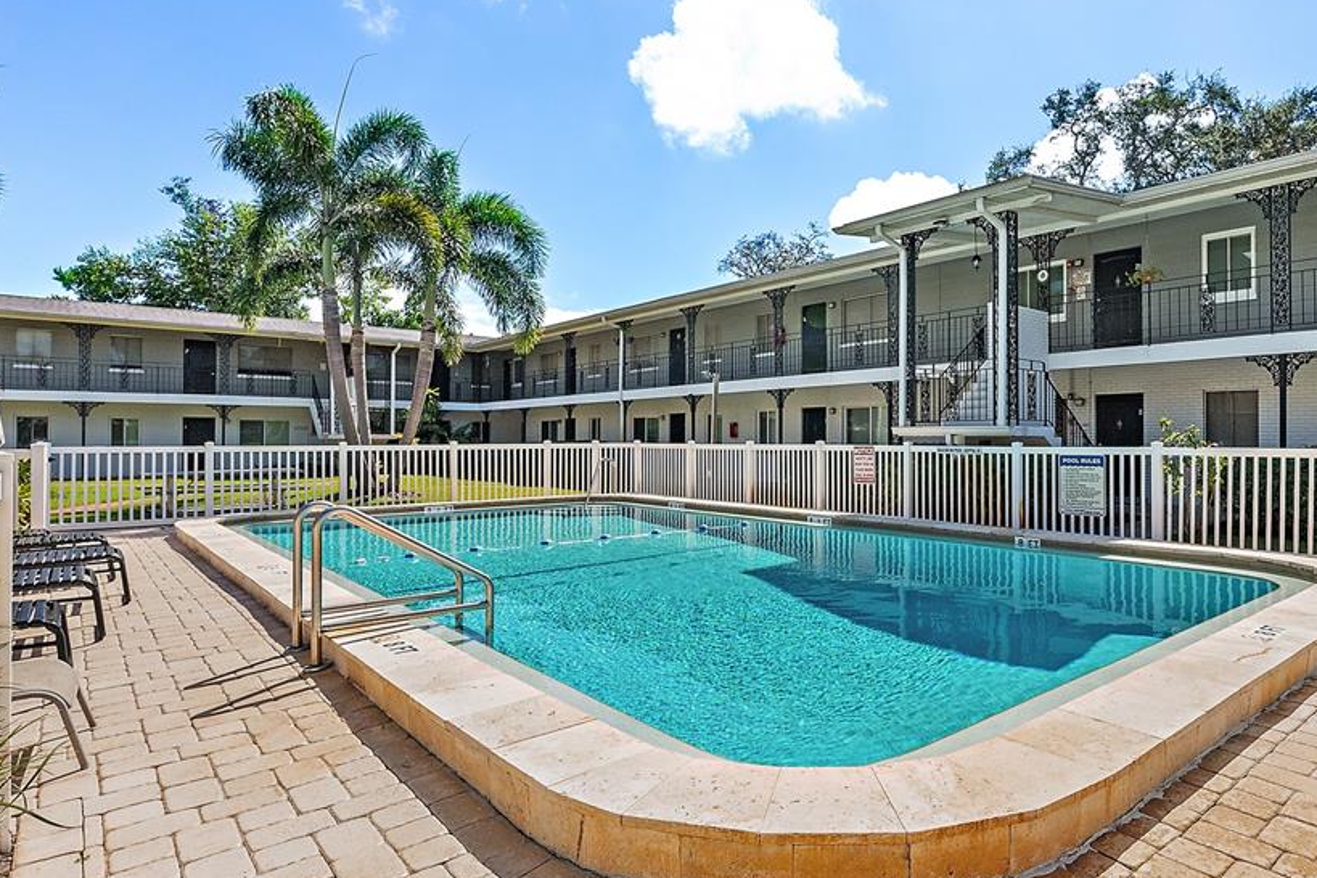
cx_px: 790
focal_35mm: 21
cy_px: 480
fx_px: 754
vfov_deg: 60.3
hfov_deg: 81.3
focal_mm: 16.5
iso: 1250
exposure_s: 1/2000
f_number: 6.3
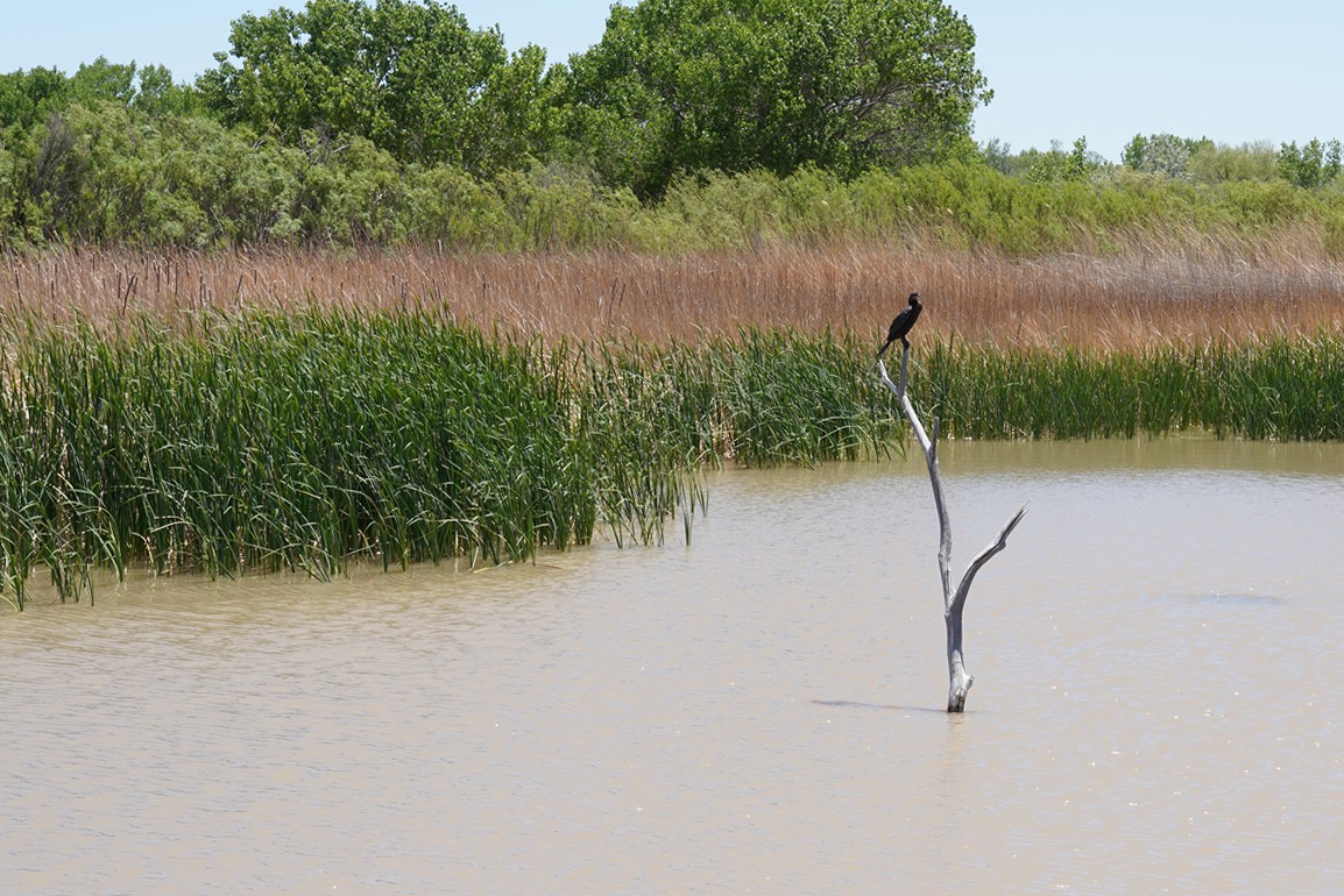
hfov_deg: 19.6
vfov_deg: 13.2
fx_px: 3883
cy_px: 521
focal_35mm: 104
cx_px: 927
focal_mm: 60
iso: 100
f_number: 13
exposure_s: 1/100
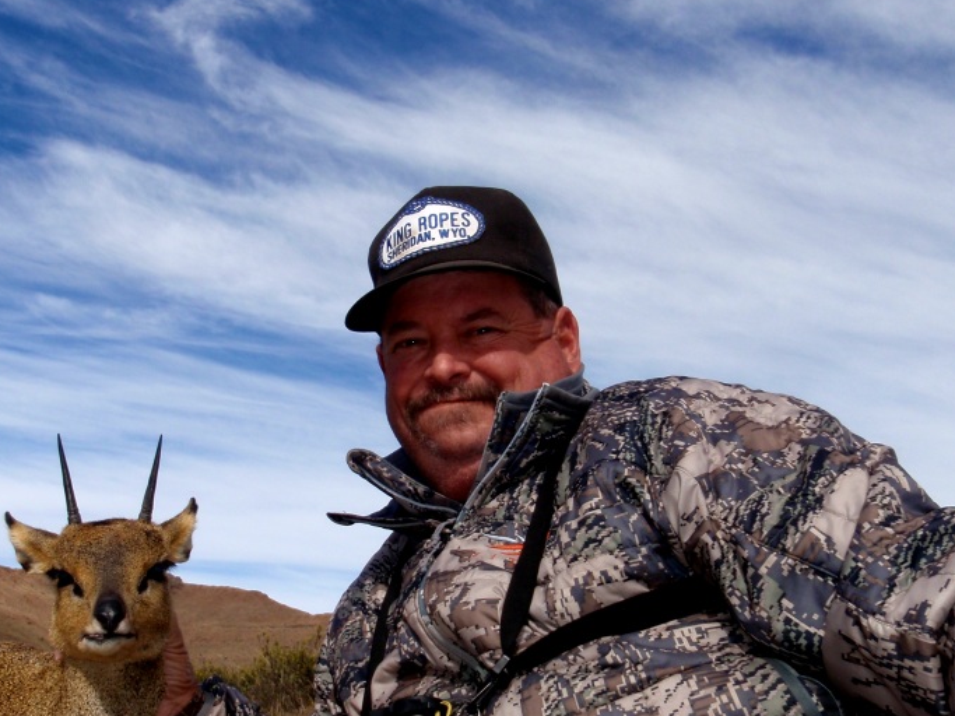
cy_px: 432
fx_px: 1159
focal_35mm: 42
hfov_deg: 44.5
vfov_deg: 34.2
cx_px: 371
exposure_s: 1/320
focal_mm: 5
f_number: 5
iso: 64
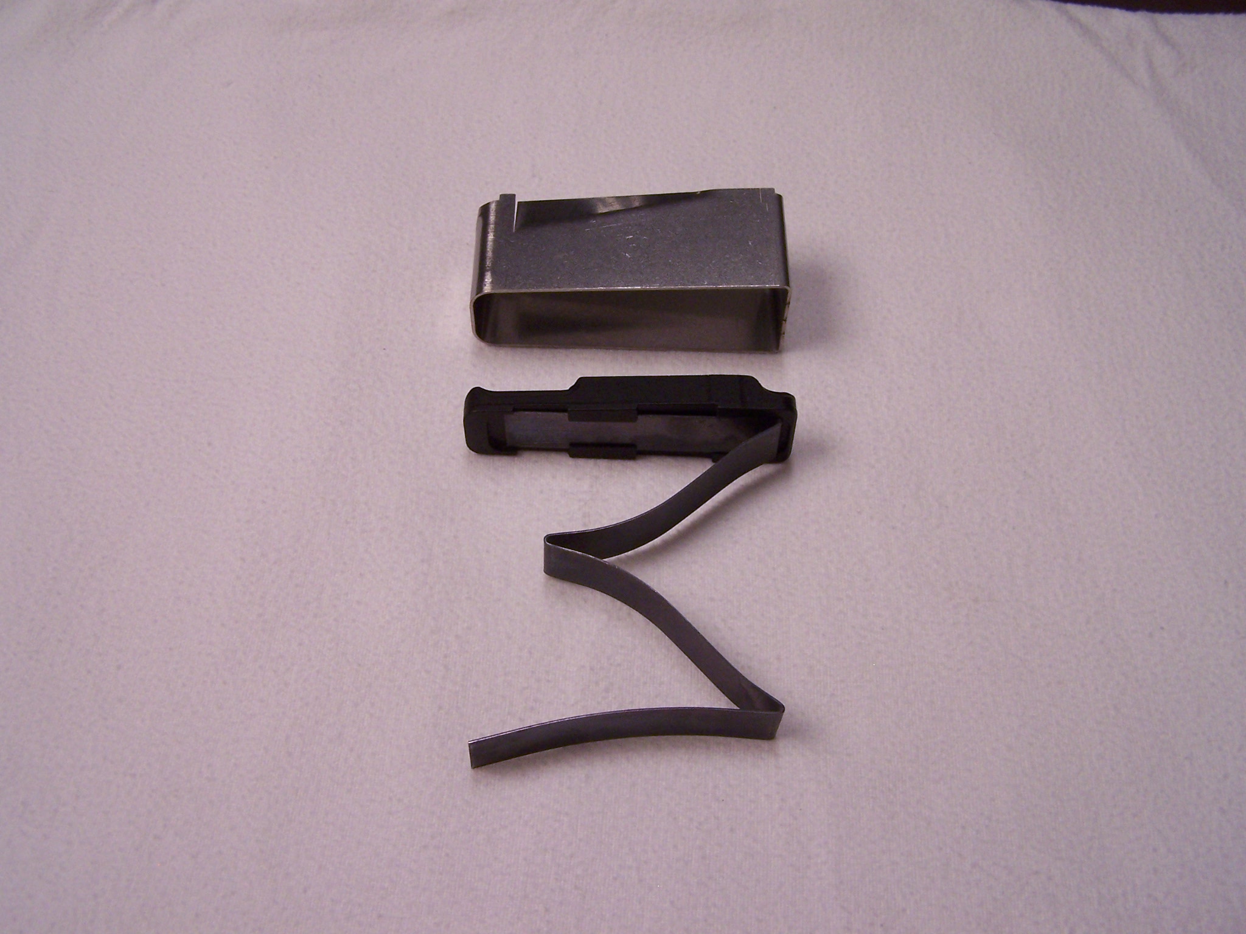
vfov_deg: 37.7
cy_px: 467
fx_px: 1368
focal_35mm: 38
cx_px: 623
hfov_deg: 49.0
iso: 140
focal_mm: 6.3
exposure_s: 1/30
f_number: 2.8
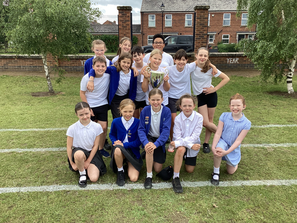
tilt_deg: -14.9
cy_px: 112
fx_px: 266
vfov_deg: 45.4
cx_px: 148
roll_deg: +0.3
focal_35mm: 31
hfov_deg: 58.4
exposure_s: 1/554
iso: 25
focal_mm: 3.3
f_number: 2.4
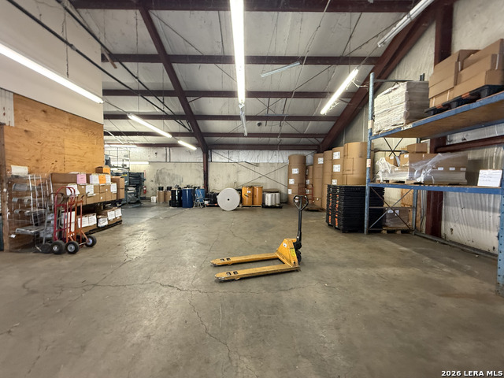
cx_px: 252
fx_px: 204
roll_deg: -0.6
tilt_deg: +0.6
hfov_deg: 102.1
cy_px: 189
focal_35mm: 14
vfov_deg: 85.7
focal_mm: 2.22
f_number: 2.2
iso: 320
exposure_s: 1/61
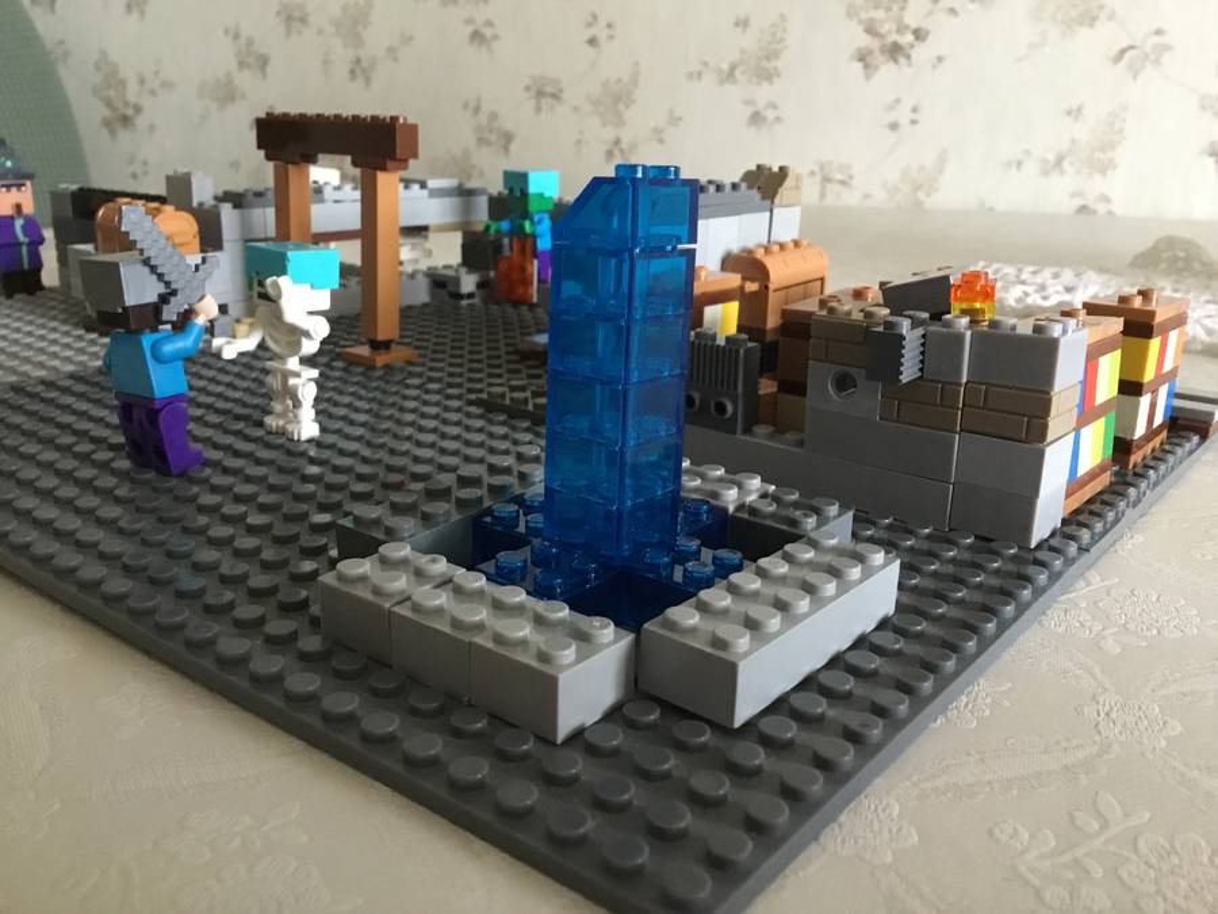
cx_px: 609
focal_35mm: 31
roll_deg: -0.8
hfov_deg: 58.4
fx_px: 1091
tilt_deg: -16.1
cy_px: 457
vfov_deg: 45.4
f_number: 2.4
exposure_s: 1/25
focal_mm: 3.3
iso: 250
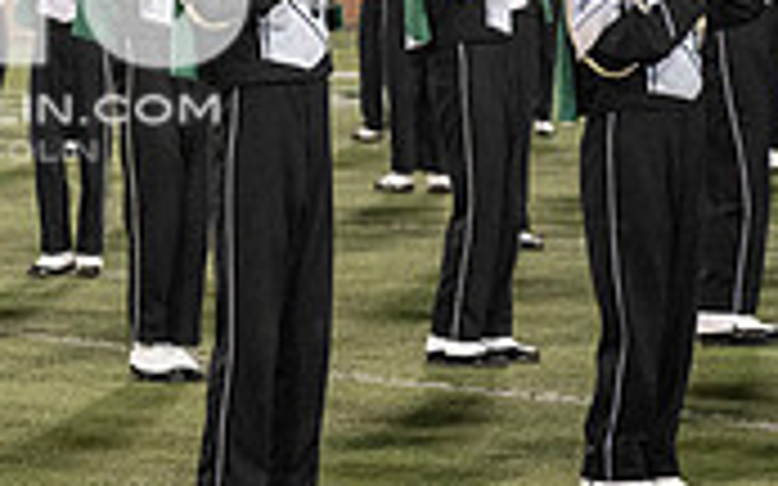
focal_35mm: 239
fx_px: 5066
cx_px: -90
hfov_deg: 8.7
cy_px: -52
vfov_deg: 5.5
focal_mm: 70
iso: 2000
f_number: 4
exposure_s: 1/500
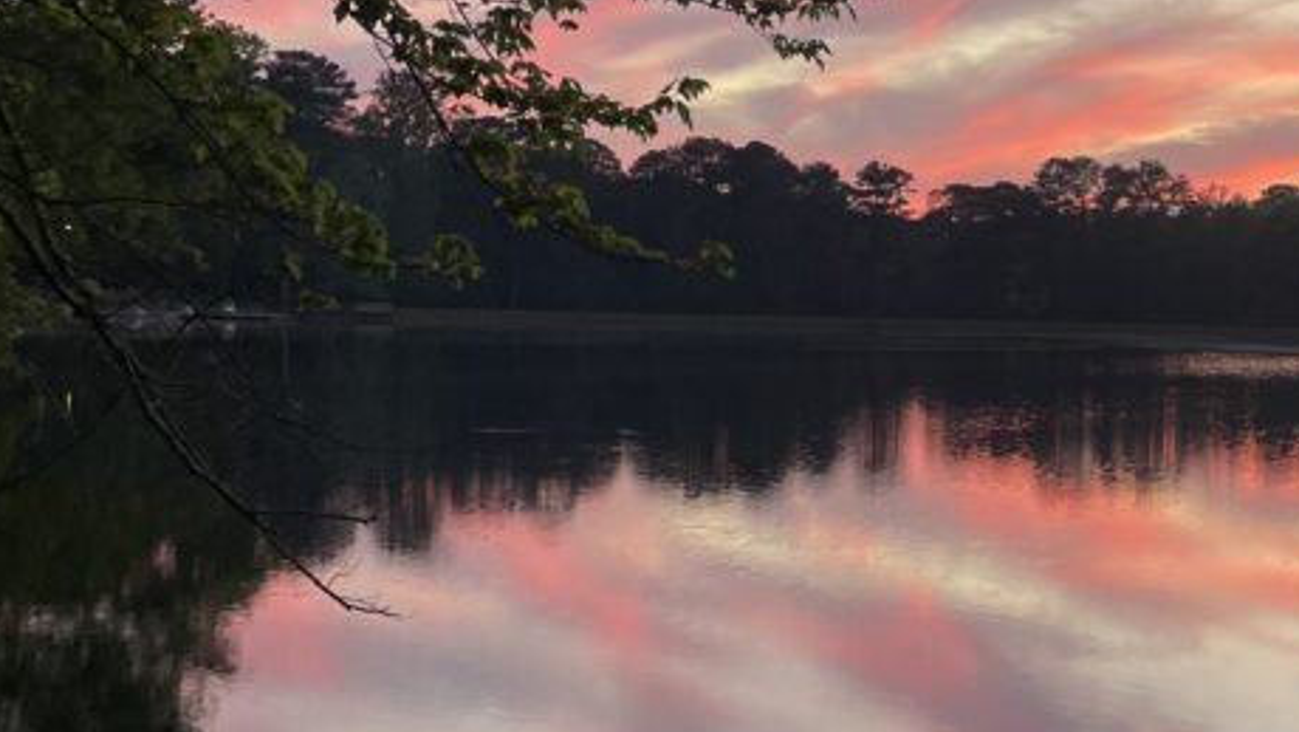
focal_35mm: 63
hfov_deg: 31.2
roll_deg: -1.9
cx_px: 1248
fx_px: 2170
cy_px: 421
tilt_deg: -2.5
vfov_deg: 19.1
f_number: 1.6
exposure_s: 1/121
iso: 100
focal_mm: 4.2
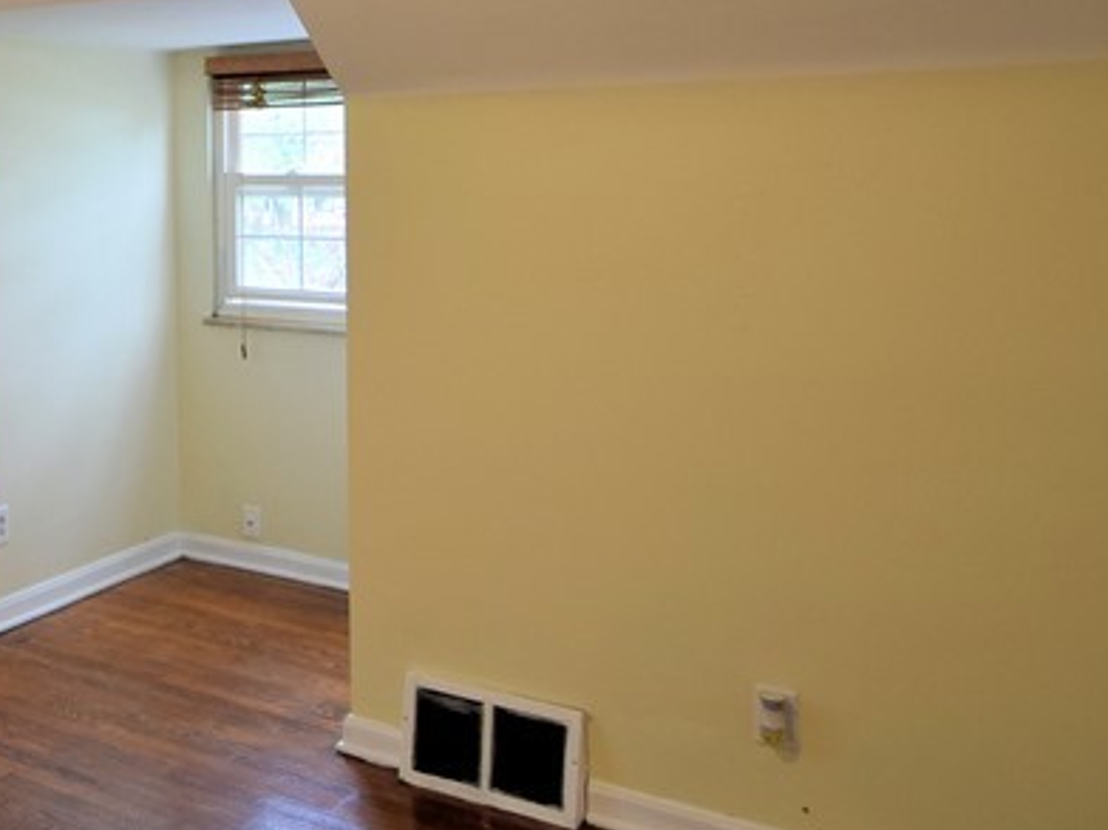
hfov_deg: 38.2
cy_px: 177
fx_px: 1280
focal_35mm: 40
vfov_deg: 34.9
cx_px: -132
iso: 220
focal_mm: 10
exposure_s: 1/15
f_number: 3.5
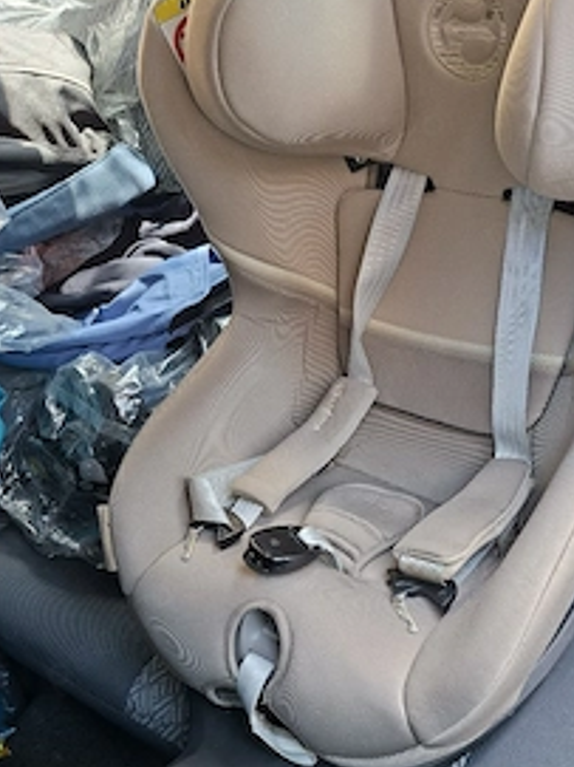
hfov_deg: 40.9
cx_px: 410
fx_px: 752
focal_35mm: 34
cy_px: 433
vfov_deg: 53.8
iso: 50
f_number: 1.8
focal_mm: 5.54
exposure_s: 1/100
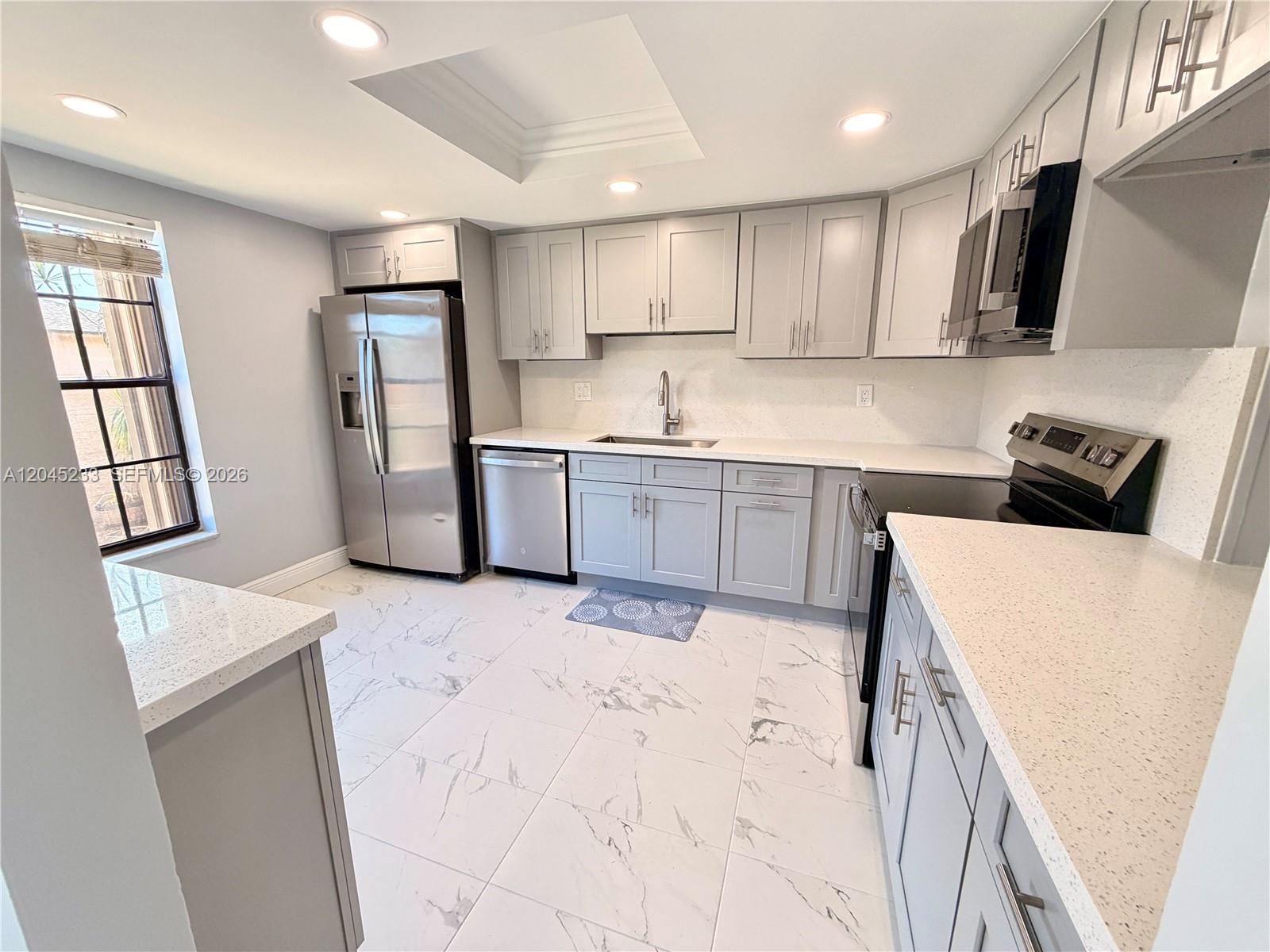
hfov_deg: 102.1
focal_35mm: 14
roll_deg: +0.0
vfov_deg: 85.7
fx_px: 514
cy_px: 476
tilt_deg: -12.2
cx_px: 635
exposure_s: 1/120
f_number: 2.2
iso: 250
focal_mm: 2.22
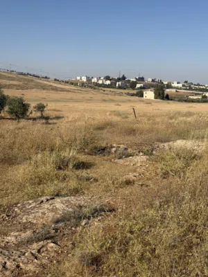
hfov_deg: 30.3
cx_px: 104
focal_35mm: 48
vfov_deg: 39.7
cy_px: 138
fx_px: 385
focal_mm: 6.76
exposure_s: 1/6536
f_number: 1.78
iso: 64
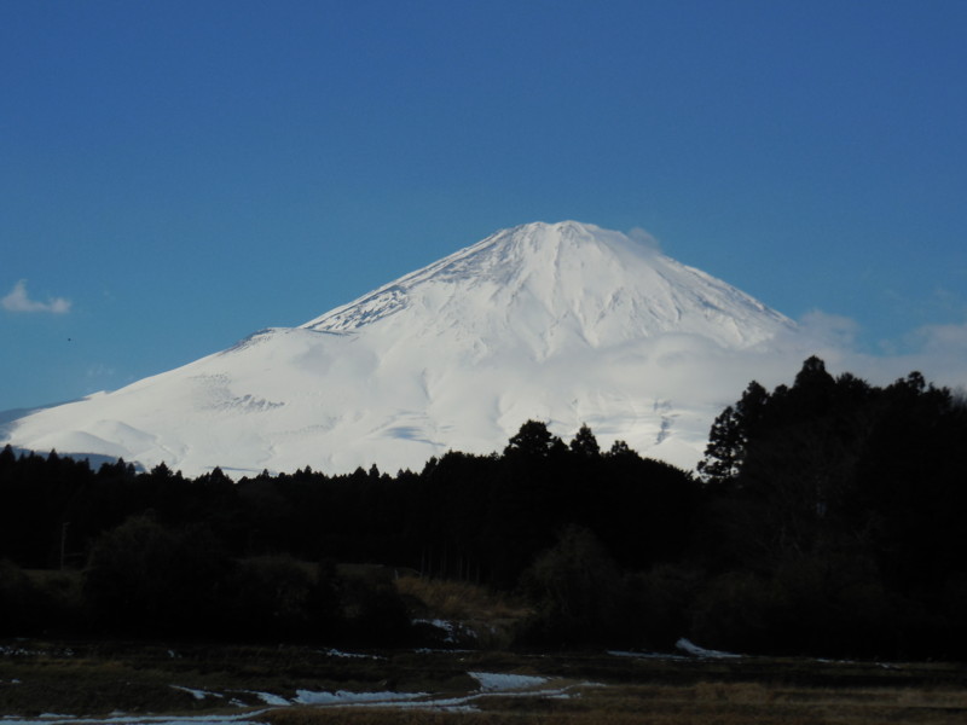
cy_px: 362
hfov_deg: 20.9
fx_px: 2626
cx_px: 484
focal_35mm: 94
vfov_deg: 15.7
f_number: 9.4
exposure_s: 1/640
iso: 125
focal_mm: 16.8
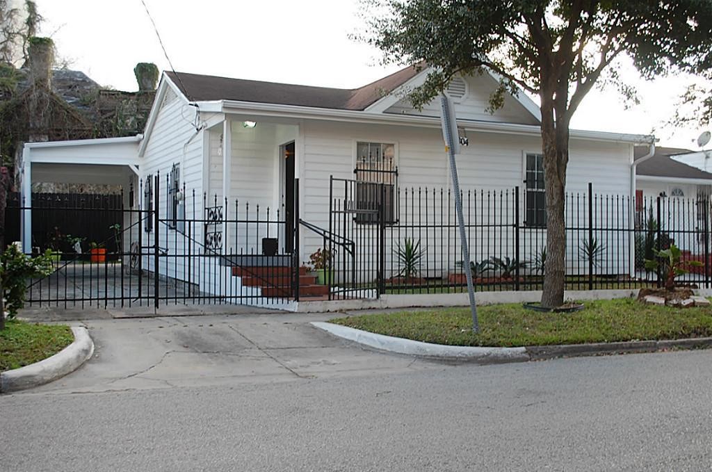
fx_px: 770
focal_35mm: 39
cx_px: 356
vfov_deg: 34.1
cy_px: 236
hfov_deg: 49.6
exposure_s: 1/125
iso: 200
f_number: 5.6
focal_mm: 26
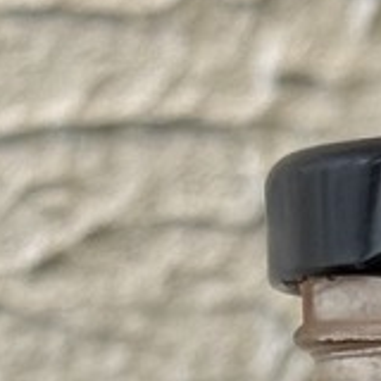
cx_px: 710
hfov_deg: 5.1
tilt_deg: -2.0
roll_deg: -0.5
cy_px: 802
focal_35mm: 340
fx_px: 4234
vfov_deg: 5.0
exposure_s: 1/121
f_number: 1.78
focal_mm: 6.76
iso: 50
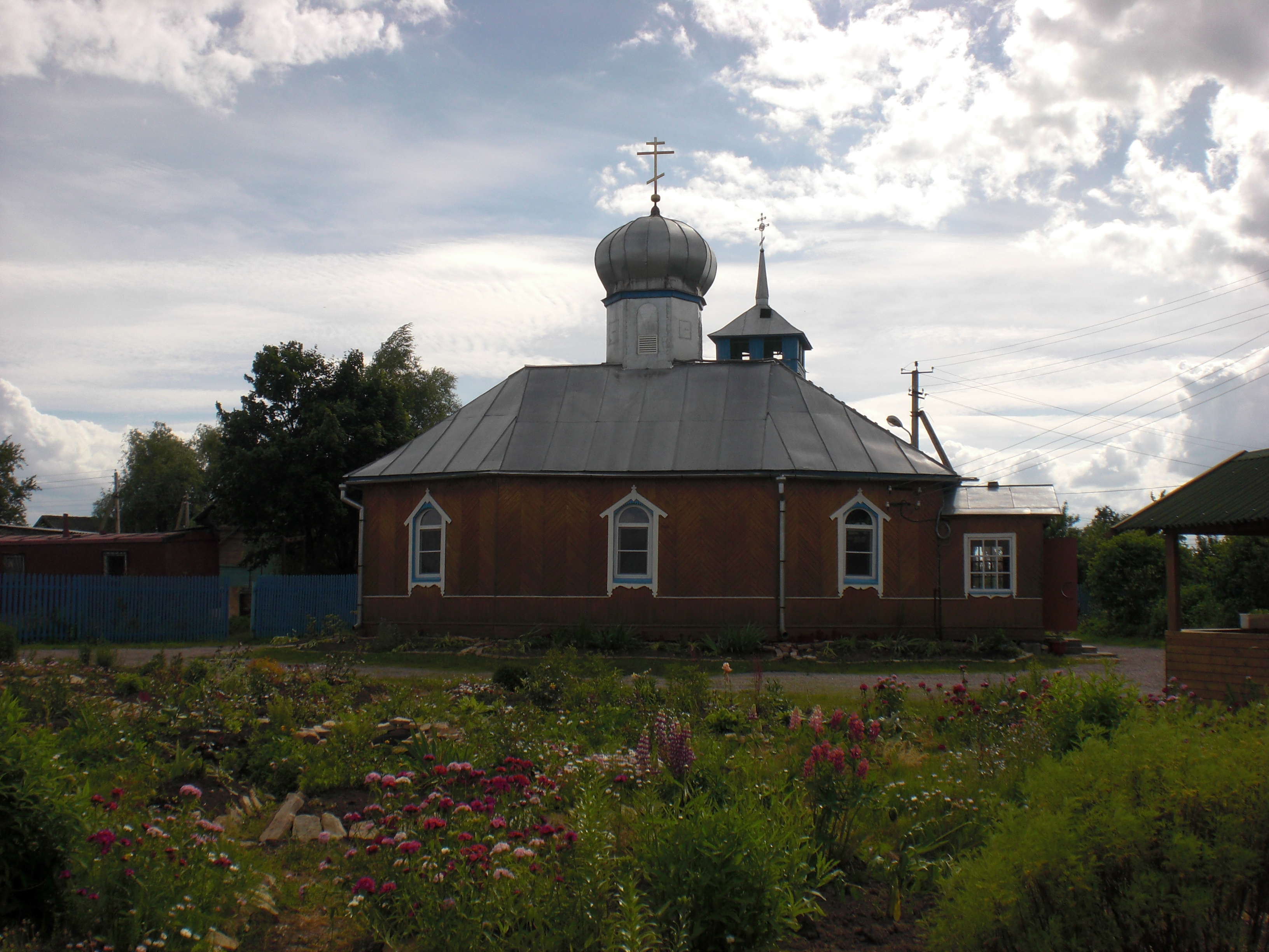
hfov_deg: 49.0
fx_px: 1393
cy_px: 476
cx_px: 634
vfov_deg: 37.7
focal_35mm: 38
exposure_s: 1/640
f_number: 5.6
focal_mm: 6.3
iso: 64
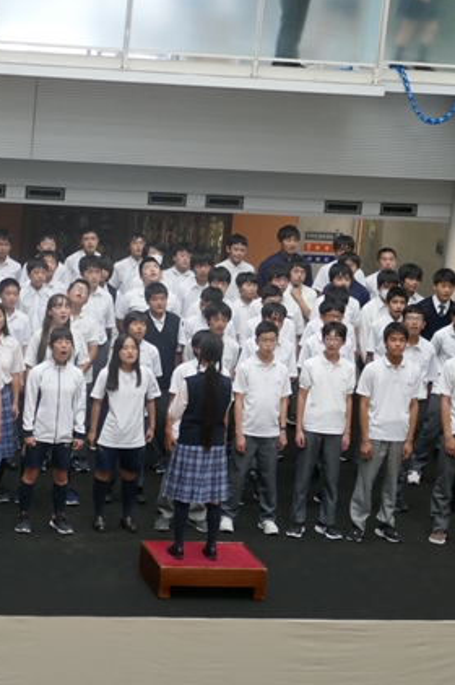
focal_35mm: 111
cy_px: 342
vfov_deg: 18.4
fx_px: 2108
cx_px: 67
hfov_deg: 12.3
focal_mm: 26.7
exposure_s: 1/80
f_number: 4.6
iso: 640
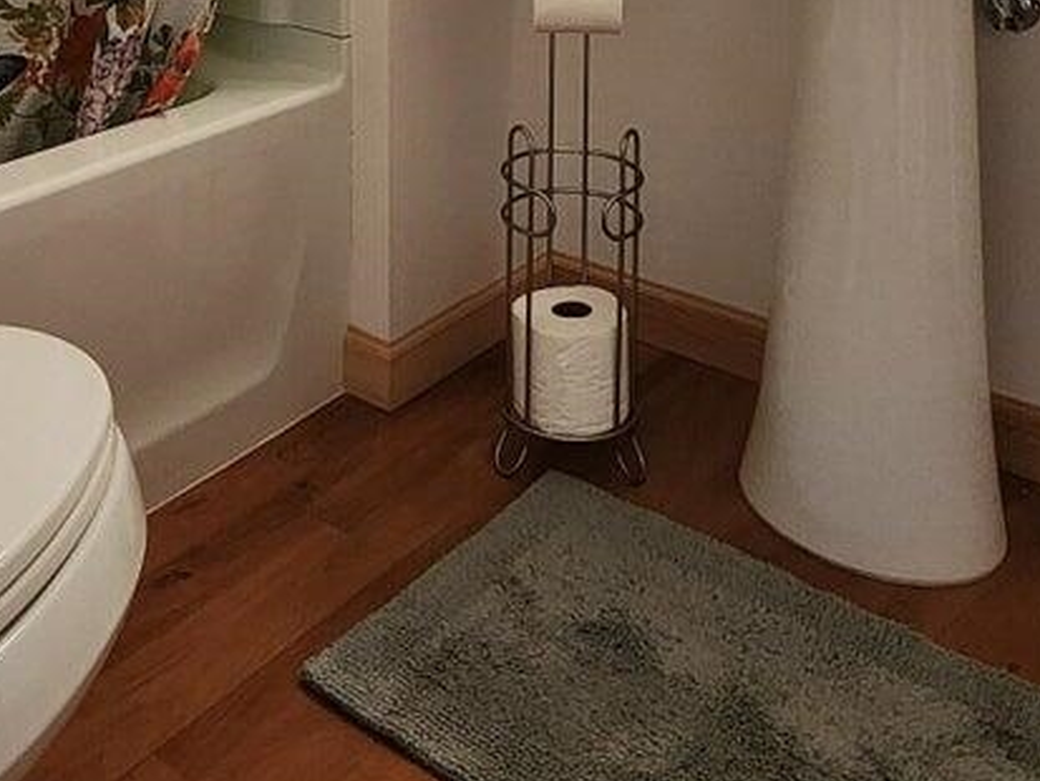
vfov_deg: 27.1
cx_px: 334
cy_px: -285
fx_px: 1292
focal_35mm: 43
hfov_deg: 43.1
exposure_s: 1/60
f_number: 2.2
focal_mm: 2.2
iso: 200
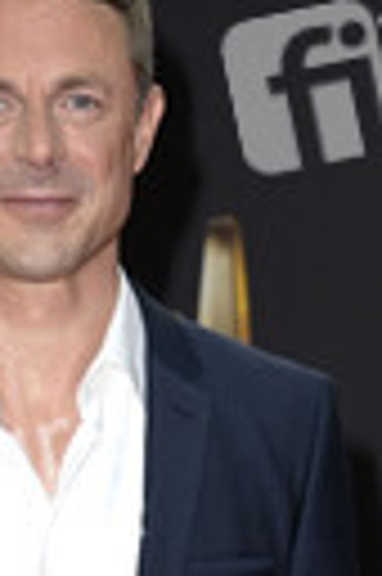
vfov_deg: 7.1
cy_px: 742
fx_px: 4580
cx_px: 45
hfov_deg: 4.8
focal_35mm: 287
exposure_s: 1/250
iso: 800
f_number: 6.3
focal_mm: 92
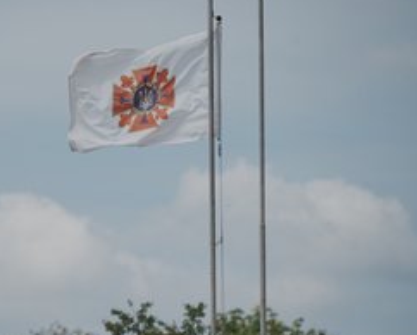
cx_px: 107
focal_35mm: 346
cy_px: 163
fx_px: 4274
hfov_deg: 5.6
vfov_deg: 4.5
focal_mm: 223
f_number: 5.6
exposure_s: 1/5000
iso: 200
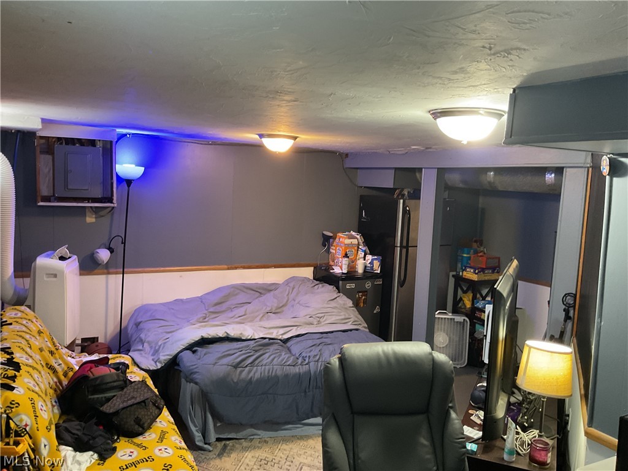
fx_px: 526
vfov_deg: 48.2
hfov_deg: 61.7
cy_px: 236
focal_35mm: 29
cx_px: 314
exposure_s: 1/40
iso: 250
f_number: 1.8
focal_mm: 3
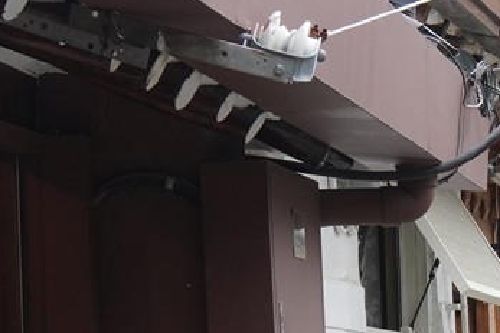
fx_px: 2804
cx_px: 759
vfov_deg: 6.6
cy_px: 584
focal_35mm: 202
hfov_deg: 9.9
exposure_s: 1/100
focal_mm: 35
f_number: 14
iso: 640
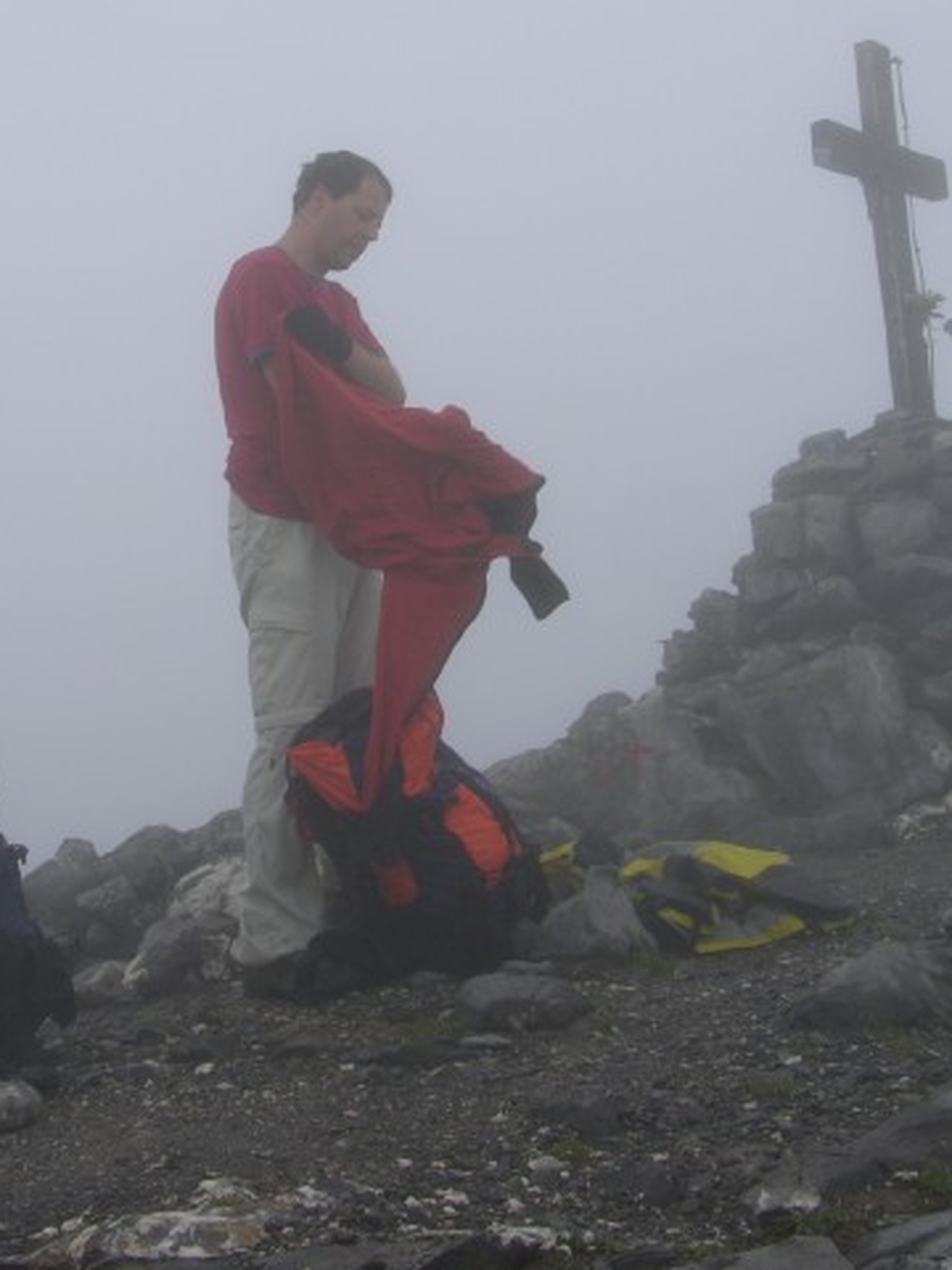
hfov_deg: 26.1
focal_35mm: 56
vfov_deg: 33.8
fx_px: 2053
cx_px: 413
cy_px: 357
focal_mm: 8.9
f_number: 6.3
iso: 50
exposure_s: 1/298
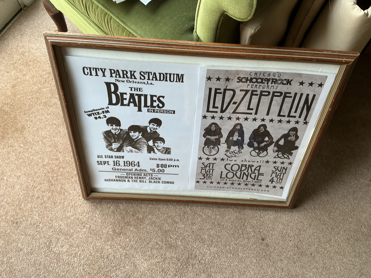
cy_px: 139
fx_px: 311
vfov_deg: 48.2
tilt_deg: -65.0
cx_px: 186
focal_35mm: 29
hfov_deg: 61.7
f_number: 1.8
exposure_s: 1/50
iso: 40
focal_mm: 3
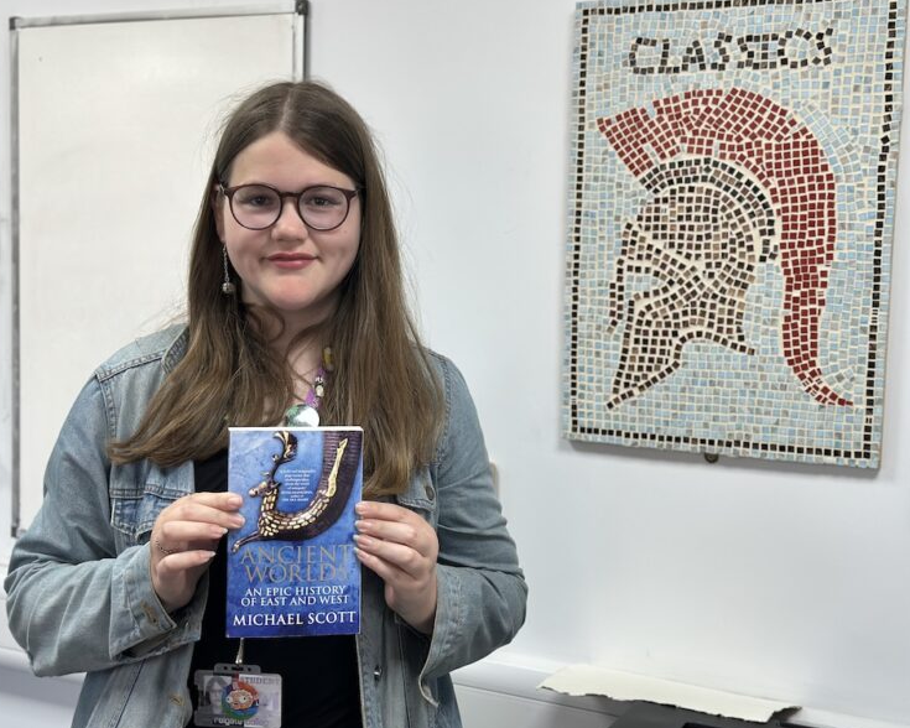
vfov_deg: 29.7
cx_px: 417
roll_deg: -2.0
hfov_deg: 36.6
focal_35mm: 51
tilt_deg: -5.0
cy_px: 364
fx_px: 1374
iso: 125
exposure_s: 1/100
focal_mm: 6.86
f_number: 1.78
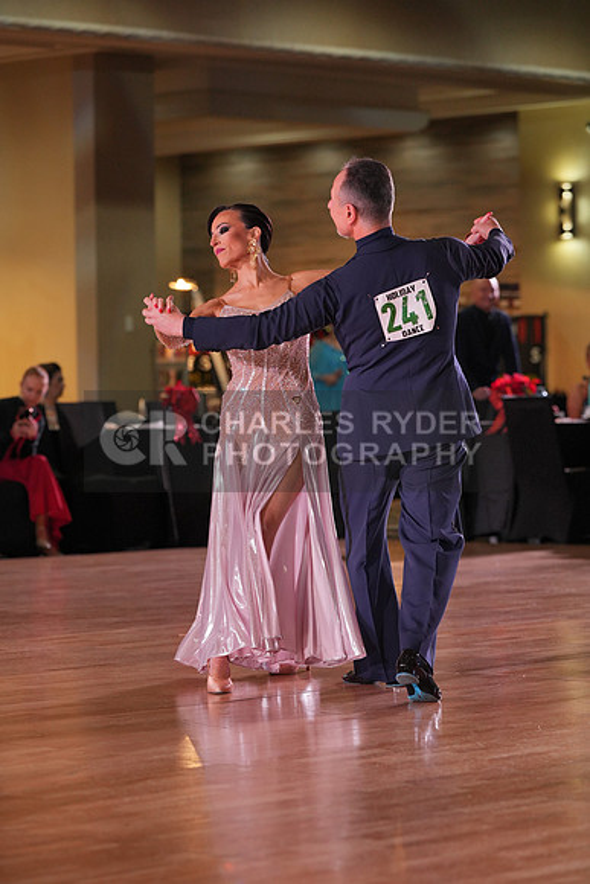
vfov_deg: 16.4
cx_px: 295
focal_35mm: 125
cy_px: 442
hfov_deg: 11.0
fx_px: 3071
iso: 1600
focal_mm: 125
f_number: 4
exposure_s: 1/500
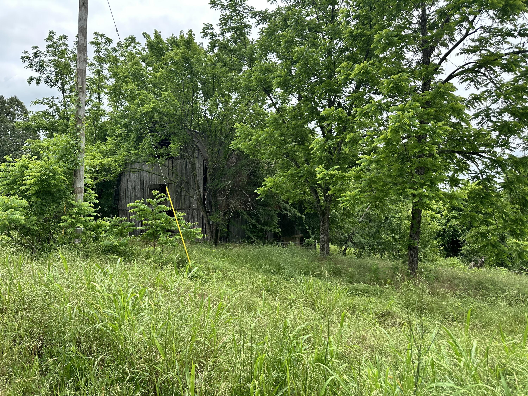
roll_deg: +2.0
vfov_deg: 56.8
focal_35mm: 24
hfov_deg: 71.6
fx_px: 366
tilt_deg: +1.7
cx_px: 264
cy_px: 198
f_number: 1.78
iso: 80
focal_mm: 6.86
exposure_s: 1/1517
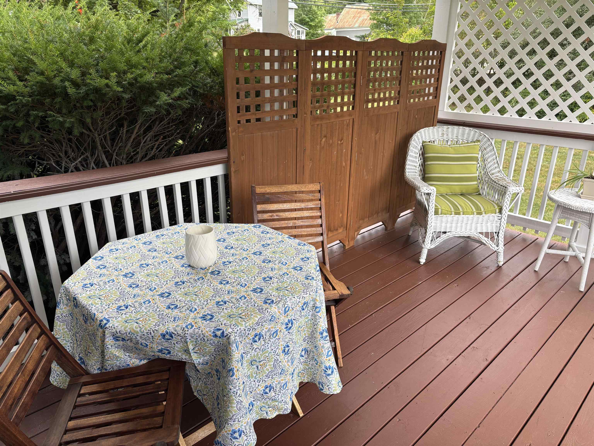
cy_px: 223
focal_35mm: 26
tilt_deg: -20.9
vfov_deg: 53.1
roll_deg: -0.3
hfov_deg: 67.3
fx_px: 446
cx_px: 297
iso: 64
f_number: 1.6
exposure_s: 1/121
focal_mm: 5.96
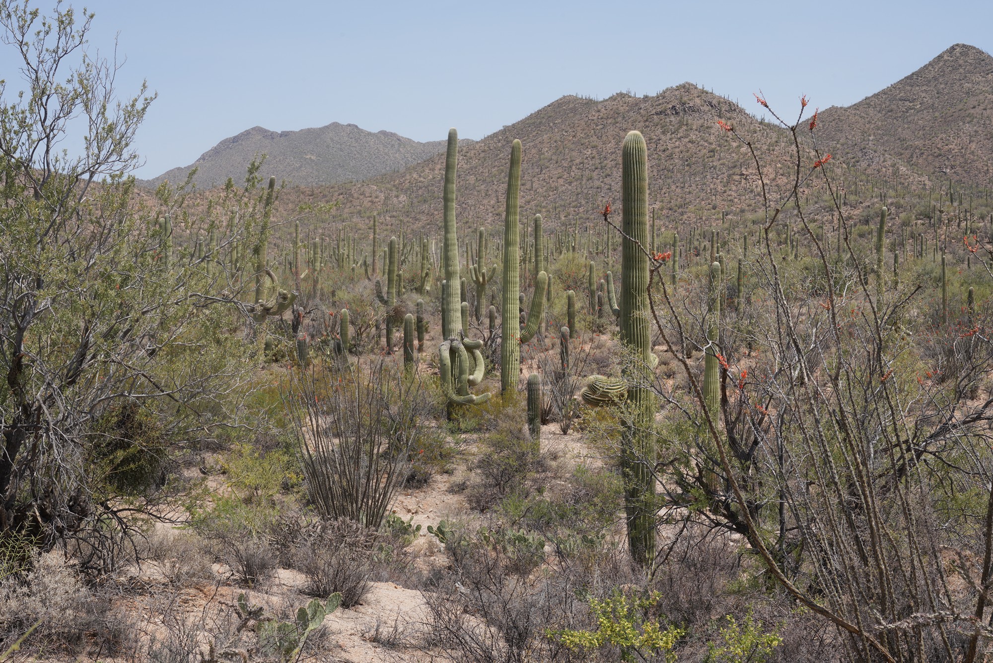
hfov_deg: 33.4
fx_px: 1655
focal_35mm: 60
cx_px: 496
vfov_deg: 22.6
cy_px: 332
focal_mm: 60
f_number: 18
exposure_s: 1/80
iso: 100
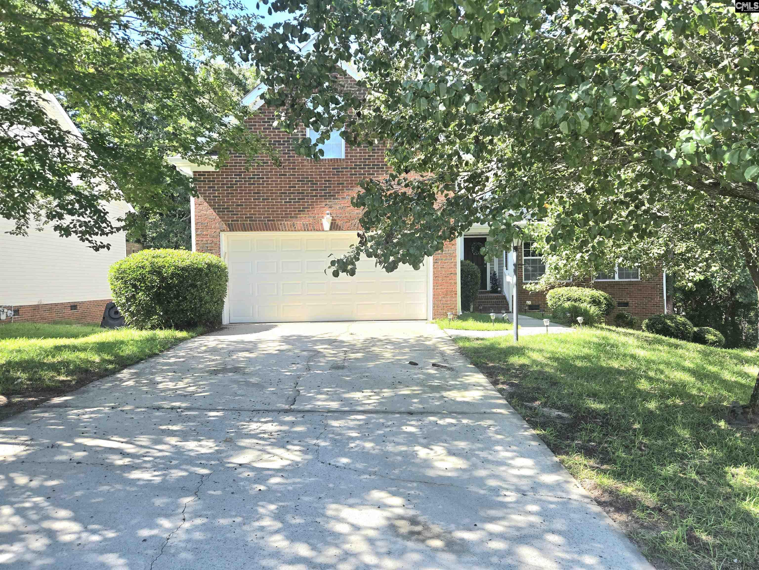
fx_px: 504
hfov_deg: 73.9
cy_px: 285
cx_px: 380
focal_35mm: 23
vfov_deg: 58.9
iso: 80
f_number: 1.8
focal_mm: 5.4
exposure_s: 1/1429
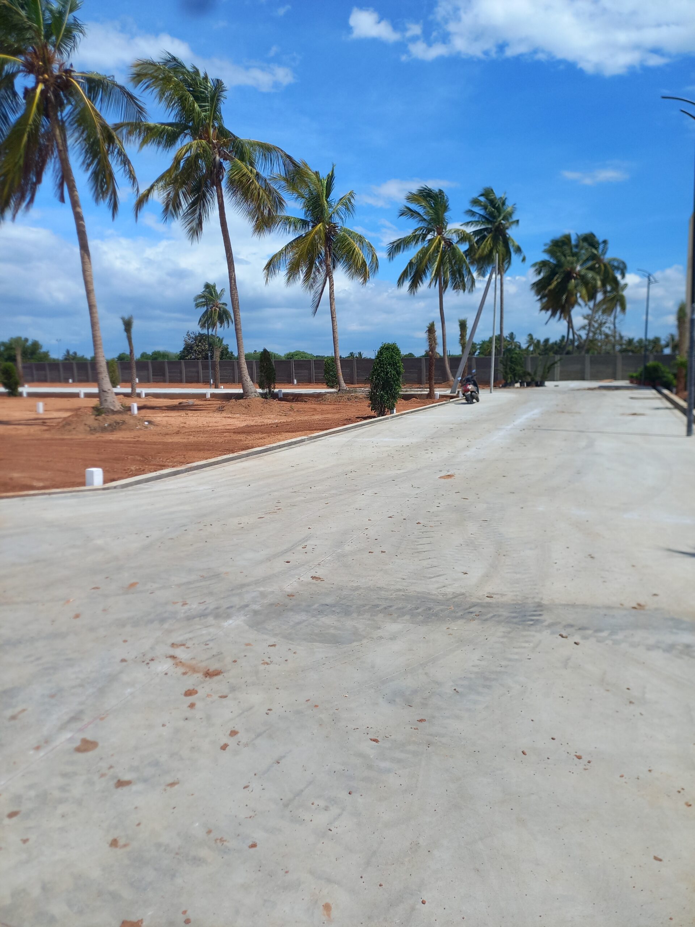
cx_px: 348
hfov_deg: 54.9
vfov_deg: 69.4
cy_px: 464
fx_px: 669
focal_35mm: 25
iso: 50
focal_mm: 4.65
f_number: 1.8
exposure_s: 1/1855
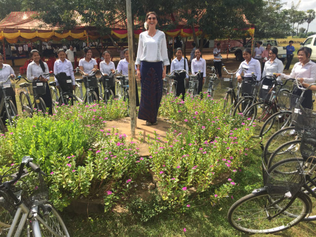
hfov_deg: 61.7
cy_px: 118
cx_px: 158
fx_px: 265
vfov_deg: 48.2
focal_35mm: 29
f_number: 2.2
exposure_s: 1/1412
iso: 32
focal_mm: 4.15
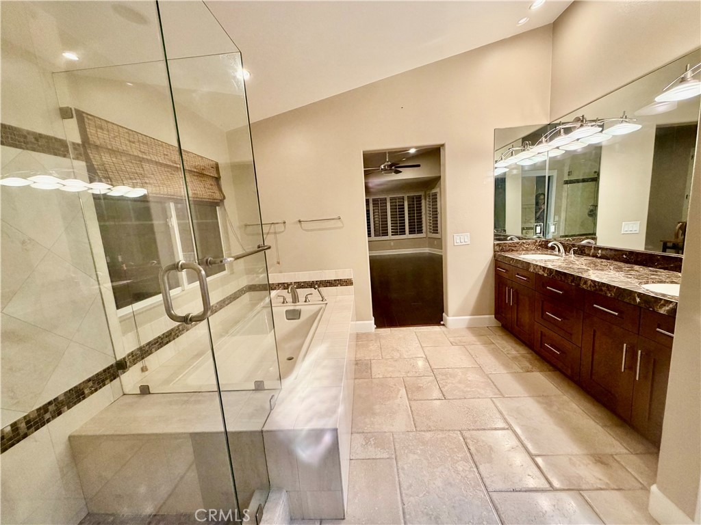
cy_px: 262
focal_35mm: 14
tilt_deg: -9.5
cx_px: 350
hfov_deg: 102.1
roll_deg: +4.4
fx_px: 284
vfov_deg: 85.7
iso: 160
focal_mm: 2.22
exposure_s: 1/60
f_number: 2.2
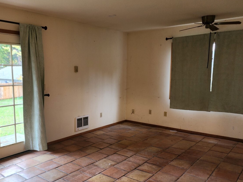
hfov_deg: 55.2
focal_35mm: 33
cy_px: 100
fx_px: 232
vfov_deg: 42.9
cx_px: 106
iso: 320
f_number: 1.8
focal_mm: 6.4
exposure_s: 1/40
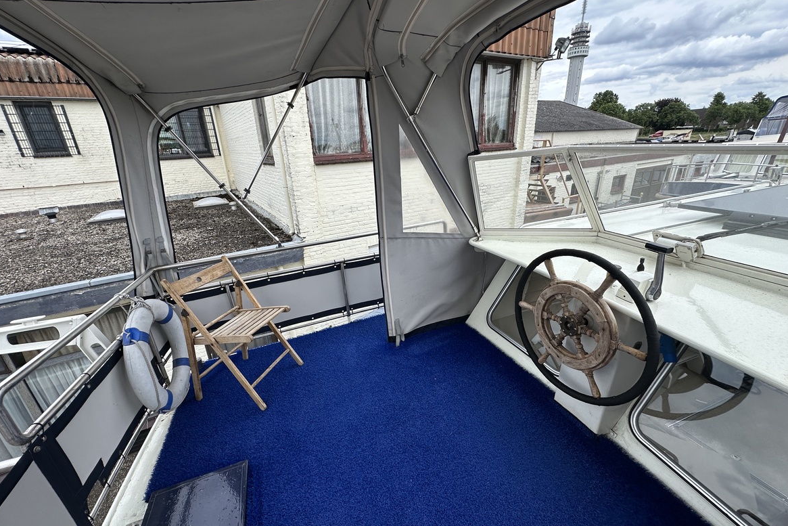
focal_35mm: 15
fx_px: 328
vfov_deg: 77.3
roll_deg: +1.8
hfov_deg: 100.4
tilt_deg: -22.2
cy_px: 266
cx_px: 388
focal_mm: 2.22
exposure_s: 1/1319
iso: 50
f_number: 2.2
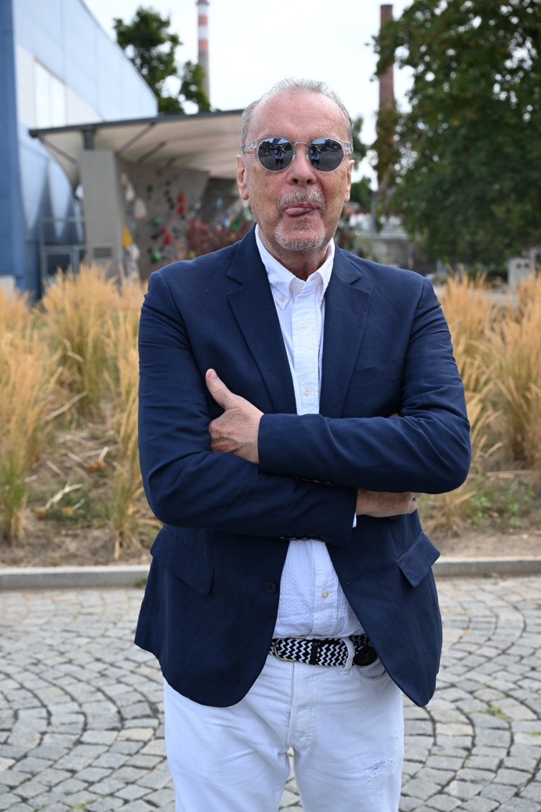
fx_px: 1150
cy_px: 406
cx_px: 270
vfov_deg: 38.9
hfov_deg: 26.5
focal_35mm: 51
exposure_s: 1/1000
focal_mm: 51
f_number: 5.6
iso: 500
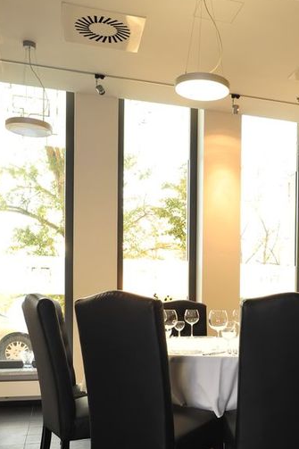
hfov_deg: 30.3
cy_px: 339
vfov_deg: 43.9
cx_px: 248
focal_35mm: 43
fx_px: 536
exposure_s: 1/5
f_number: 8
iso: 200
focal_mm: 24
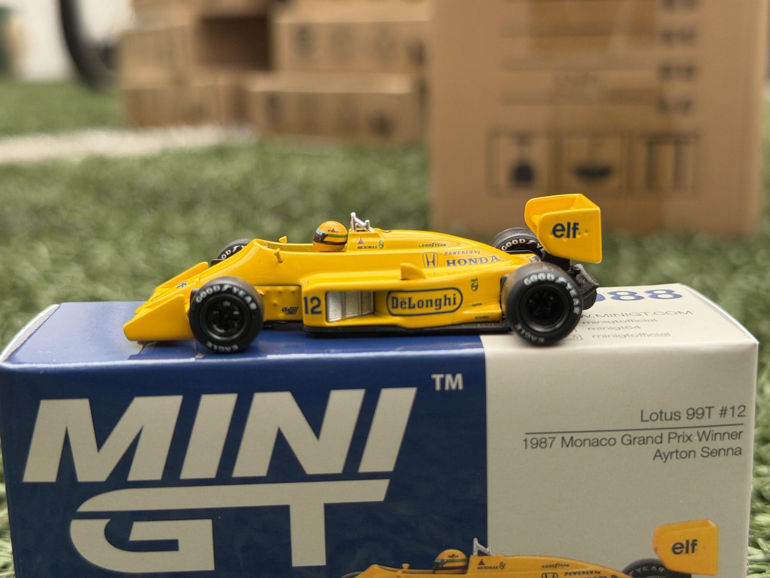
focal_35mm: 48
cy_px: 289
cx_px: 385
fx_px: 1068
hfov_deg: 39.7
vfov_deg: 30.3
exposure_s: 1/122
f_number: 1.78
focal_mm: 6.76
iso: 50
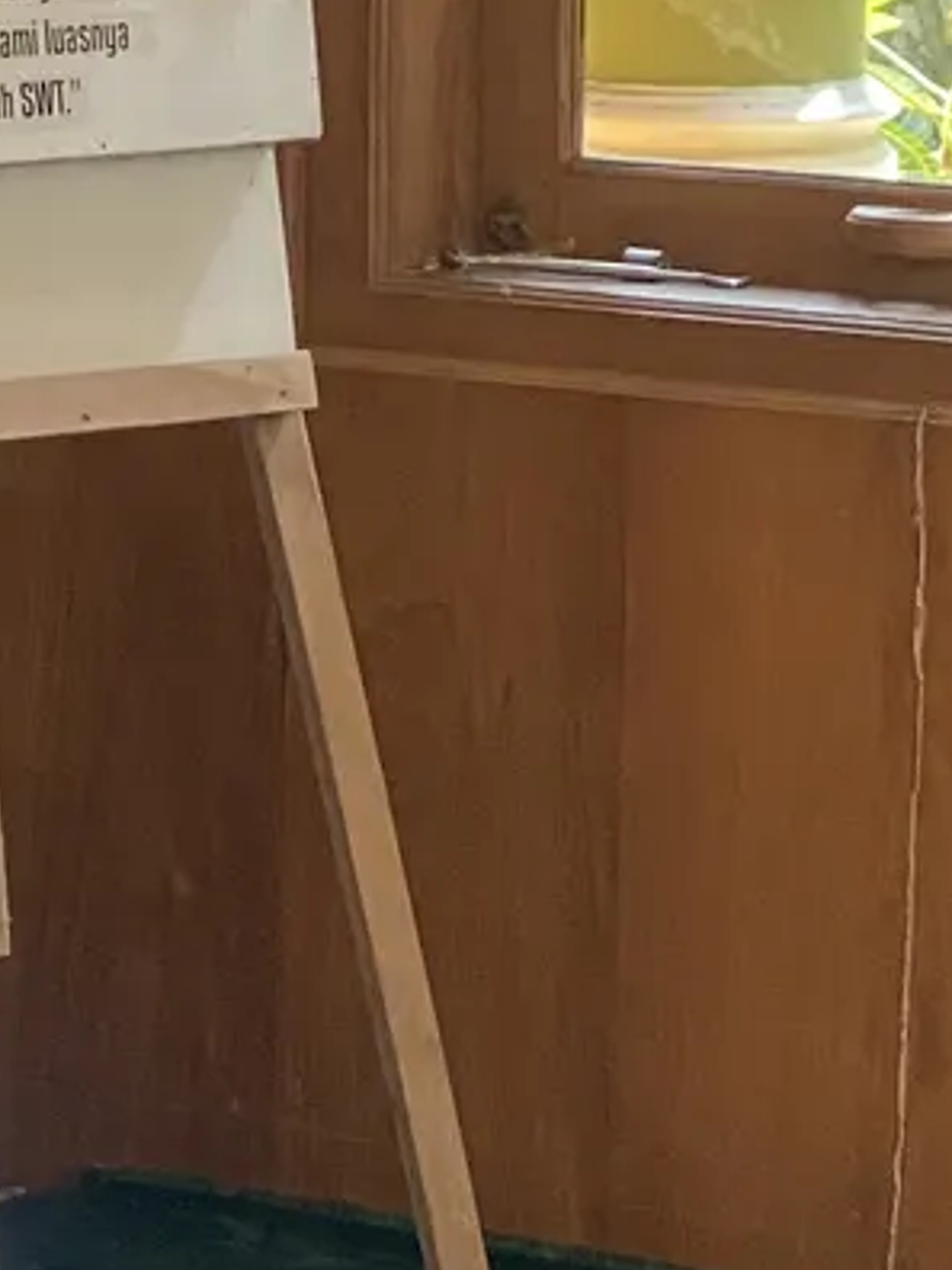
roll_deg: -1.2
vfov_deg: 9.4
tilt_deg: -9.7
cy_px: 789
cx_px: 564
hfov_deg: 7.1
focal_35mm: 210
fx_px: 7700
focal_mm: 6
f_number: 2
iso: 250
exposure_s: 1/60
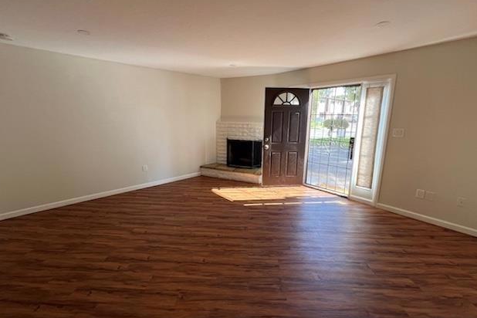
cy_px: 152
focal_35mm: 14
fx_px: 185
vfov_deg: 81.2
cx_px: 235
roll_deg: -0.5
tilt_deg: -7.8
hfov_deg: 104.2
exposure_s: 1/120
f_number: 1.8
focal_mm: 1.57
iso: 100
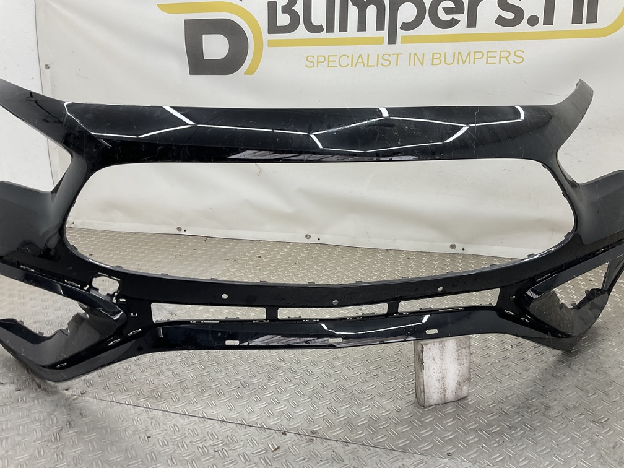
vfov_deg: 48.2
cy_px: 234
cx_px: 312
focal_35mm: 29
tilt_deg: -18.5
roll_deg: -0.6
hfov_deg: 61.7
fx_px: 523
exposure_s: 1/100
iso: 25
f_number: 1.8
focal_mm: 3
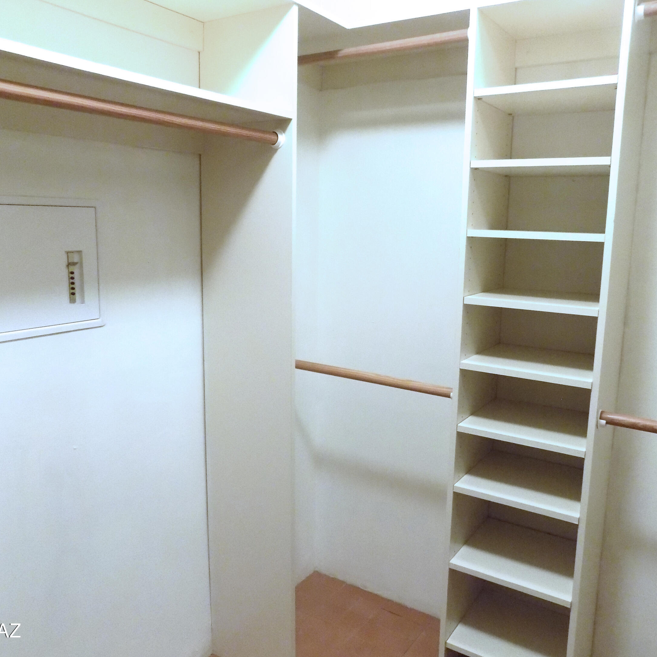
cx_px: 335
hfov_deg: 57.3
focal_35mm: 28
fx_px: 601
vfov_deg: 57.3
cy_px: 322
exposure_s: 1/13
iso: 400
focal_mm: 4
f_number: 3.1
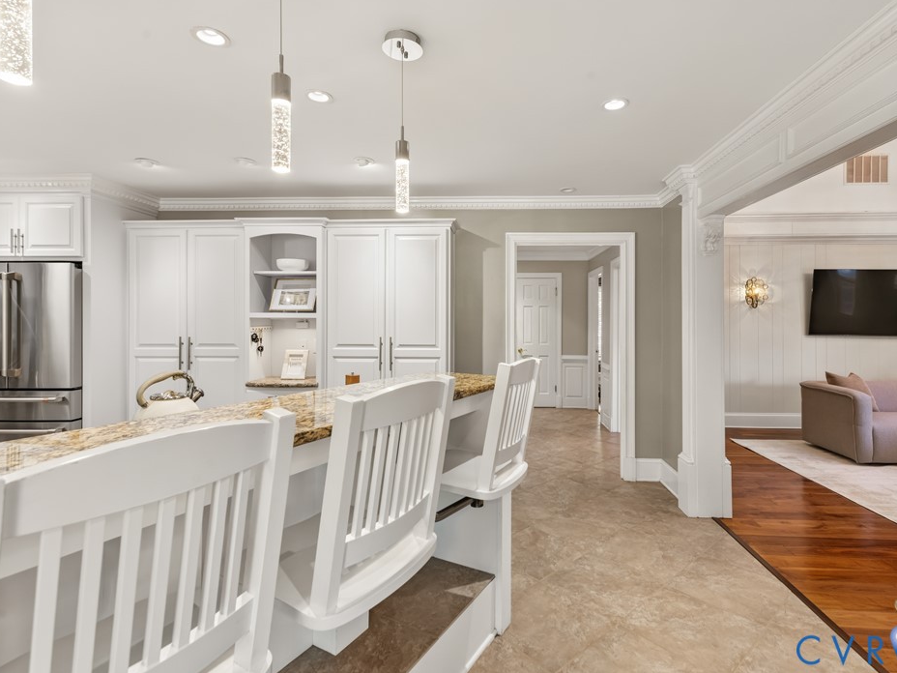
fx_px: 466
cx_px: 481
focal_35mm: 18
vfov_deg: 71.6
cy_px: 328
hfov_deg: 87.6
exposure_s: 1/5
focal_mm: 16
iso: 1250
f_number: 9
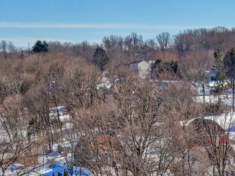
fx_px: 672
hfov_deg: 18.9
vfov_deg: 14.1
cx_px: 269
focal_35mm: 99
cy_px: 253
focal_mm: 8.7
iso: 180
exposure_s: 1/2000
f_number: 1.8
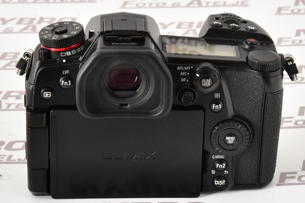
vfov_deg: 20.6
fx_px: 559
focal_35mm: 66
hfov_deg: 30.5
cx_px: 152
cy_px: 102
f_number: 13
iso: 1600
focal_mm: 66
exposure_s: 1/250
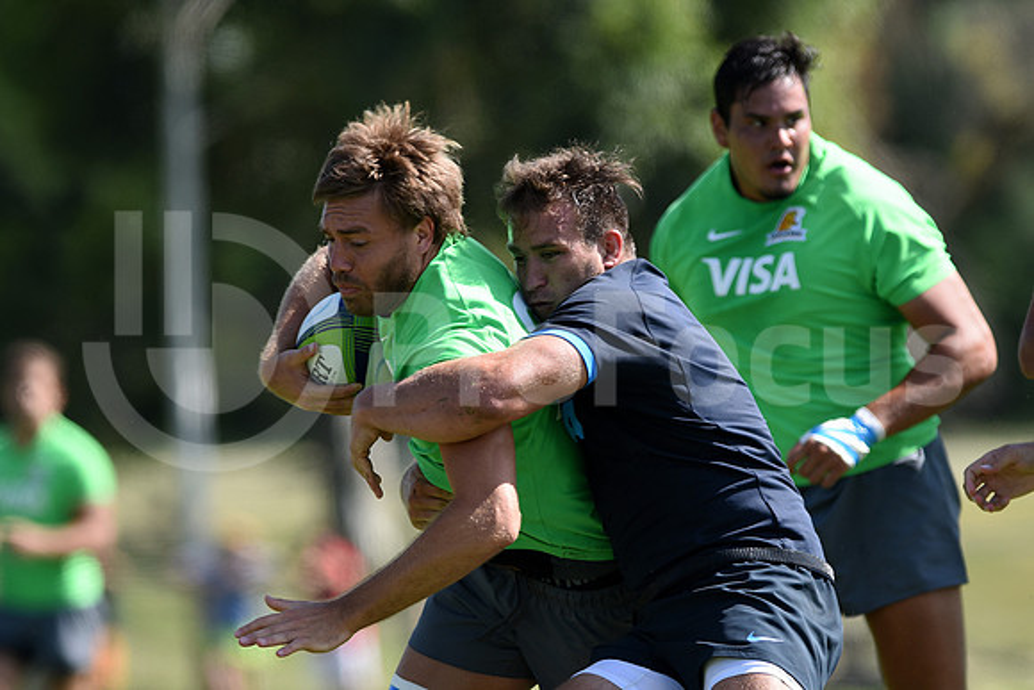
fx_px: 12066
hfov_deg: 4.9
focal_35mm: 420
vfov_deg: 3.3
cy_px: 345
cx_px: 517
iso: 200
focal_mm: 420
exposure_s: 1/800
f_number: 4
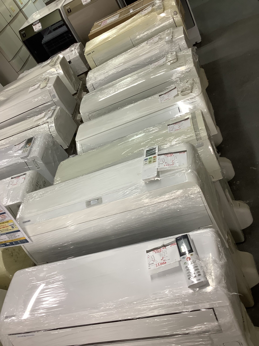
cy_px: 173
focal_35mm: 31
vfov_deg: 58.4
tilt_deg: -35.5
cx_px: 130
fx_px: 309
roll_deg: +32.8
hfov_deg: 45.4
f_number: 2.4
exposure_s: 1/60
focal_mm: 3.3
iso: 64
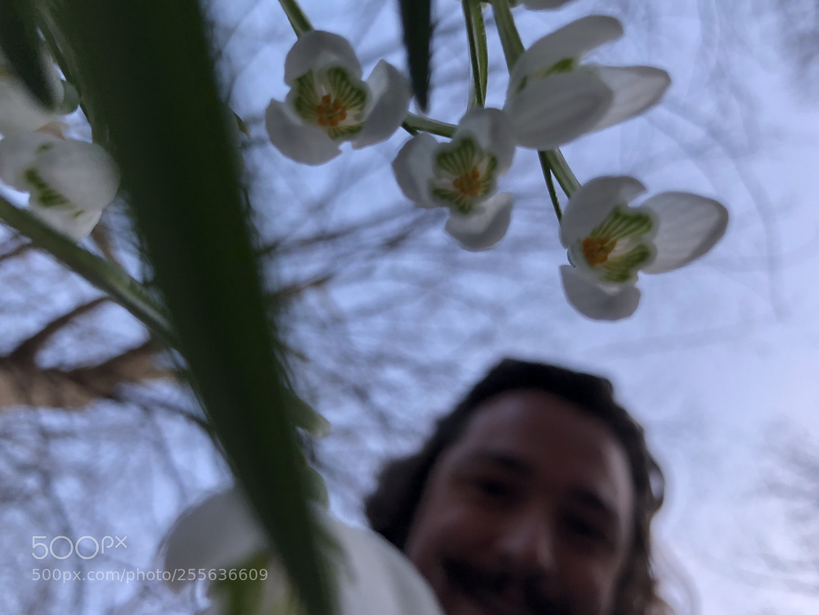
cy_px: 308
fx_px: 662
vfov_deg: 49.7
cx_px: 410
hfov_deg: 63.4
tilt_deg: +88.9
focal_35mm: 28
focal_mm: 4
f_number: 1.8
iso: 40
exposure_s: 1/120
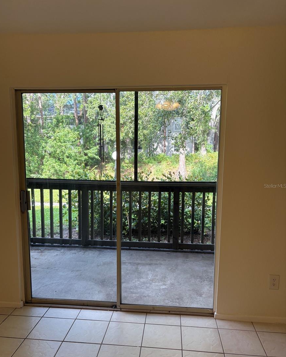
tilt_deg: -6.2
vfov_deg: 62.2
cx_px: 139
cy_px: 186
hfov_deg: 51.5
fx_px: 296
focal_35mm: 28
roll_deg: -0.7
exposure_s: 1/178
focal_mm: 5.96
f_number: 1.6
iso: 64
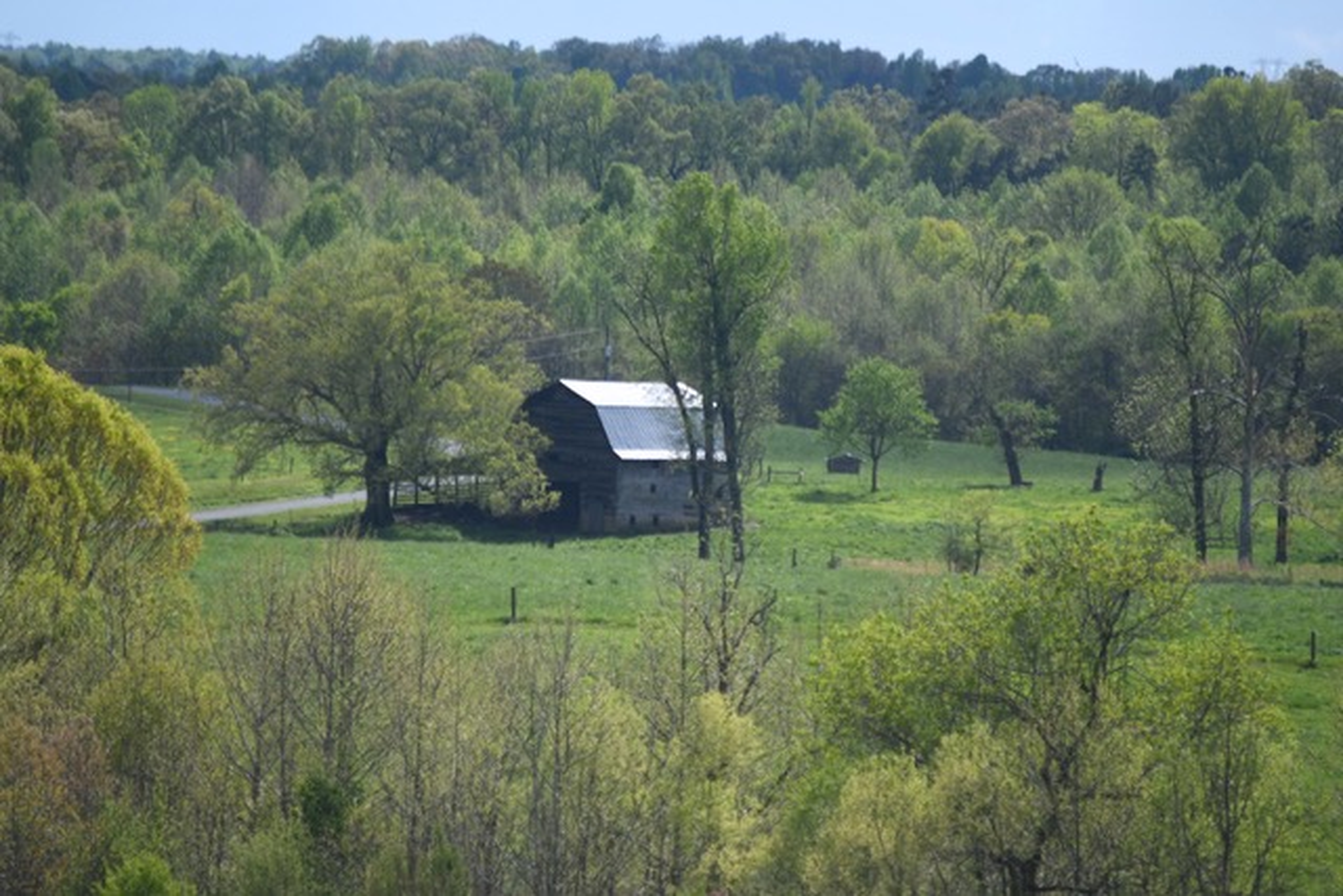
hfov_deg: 5.4
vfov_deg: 3.6
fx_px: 14178
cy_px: 448
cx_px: 672
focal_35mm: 380
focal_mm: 190
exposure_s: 1/500
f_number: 5.6
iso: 100
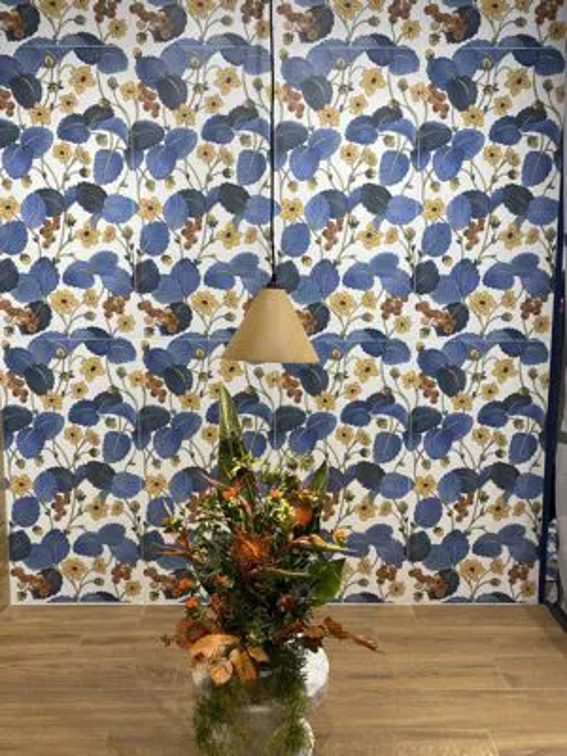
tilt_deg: -5.8
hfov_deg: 53.1
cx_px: 284
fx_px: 568
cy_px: 378
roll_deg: -0.2
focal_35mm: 26
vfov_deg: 67.3
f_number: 1.8
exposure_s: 1/98
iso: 80
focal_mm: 4.25
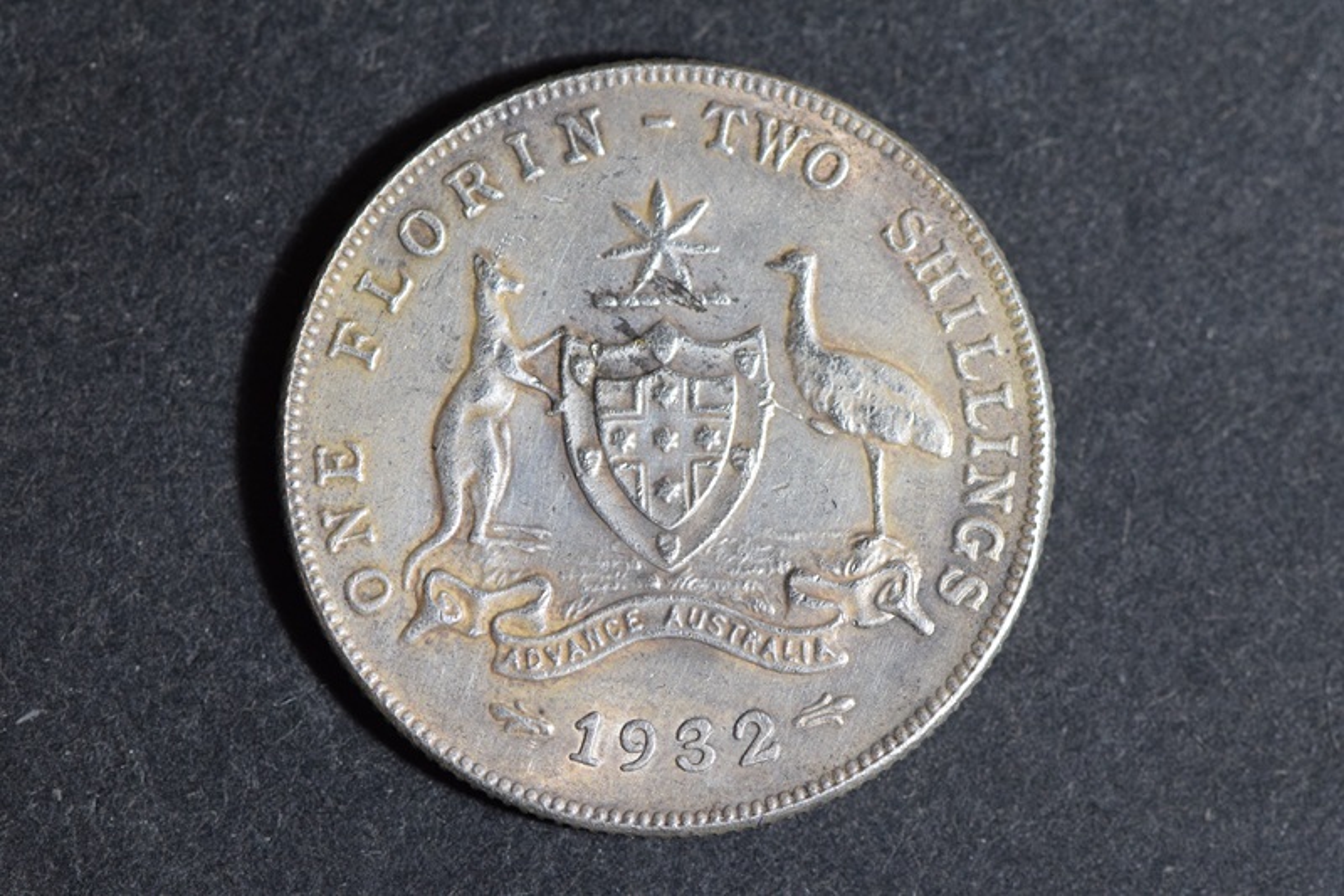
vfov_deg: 8.7
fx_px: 5878
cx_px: 672
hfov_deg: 13.0
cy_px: 448
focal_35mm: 158
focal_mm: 105
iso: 1600
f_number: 9
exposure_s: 1/100
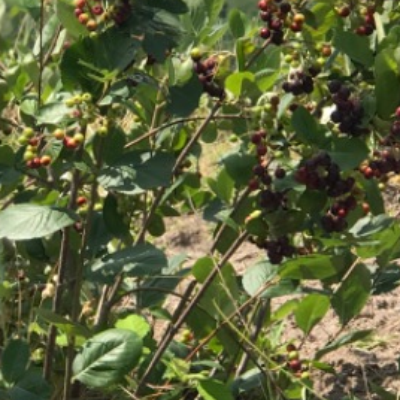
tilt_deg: +0.3
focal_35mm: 203
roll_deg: -0.6
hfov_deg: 8.6
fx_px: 2654
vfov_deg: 8.6
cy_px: 190
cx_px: 39
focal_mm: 6.6
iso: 20
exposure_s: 1/424
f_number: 2.8
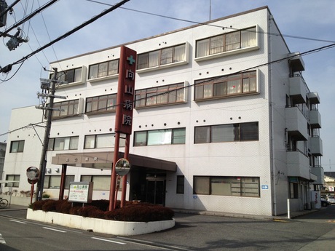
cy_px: 126
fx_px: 339
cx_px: 168
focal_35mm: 35
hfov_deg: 52.6
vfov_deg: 40.7
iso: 50
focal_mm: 4.28
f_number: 2.4
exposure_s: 1/2632
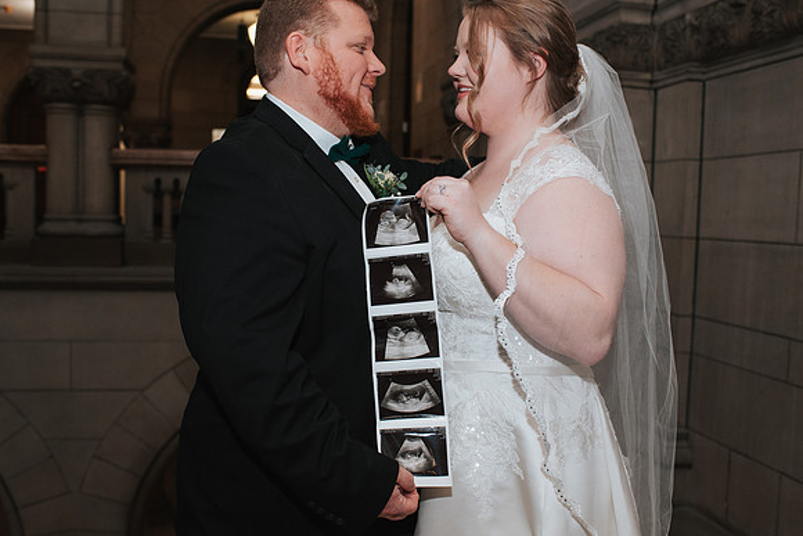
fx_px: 836
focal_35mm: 37
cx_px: 384
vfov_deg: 35.5
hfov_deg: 51.3
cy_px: 268
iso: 1000
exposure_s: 1/200
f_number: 3.5
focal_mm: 35
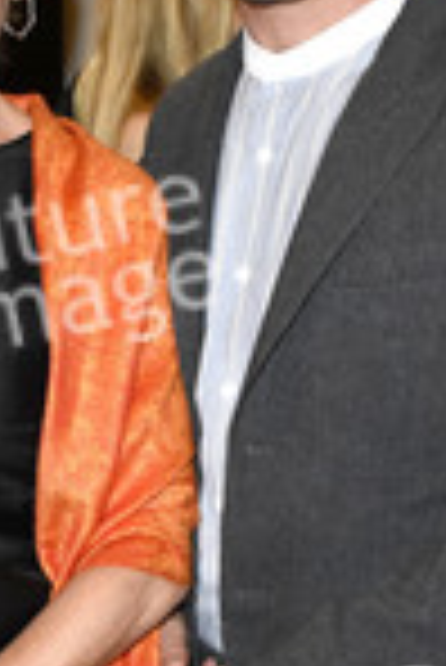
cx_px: 117
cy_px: 508
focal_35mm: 105
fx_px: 1947
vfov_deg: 19.3
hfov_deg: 13.0
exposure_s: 1/160
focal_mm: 26
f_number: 6.3
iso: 2500
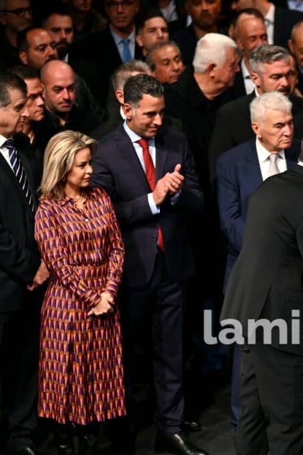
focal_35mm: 242
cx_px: 337
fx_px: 3057
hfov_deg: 5.7
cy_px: 228
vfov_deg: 8.5
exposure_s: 1/800
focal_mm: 160
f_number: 2.8
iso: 1600
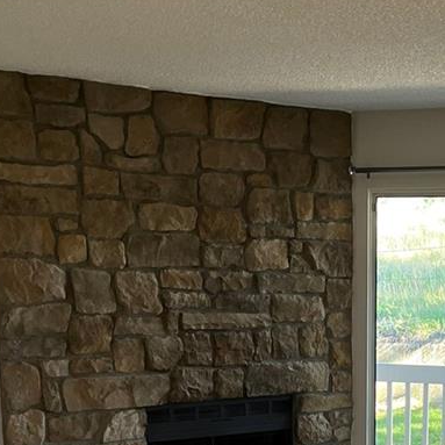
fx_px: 1047
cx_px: 378
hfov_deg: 23.5
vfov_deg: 22.3
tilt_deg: -13.2
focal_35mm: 72
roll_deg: -0.8
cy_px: 518
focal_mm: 5.1
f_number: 1.6
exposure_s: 1/120
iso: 125
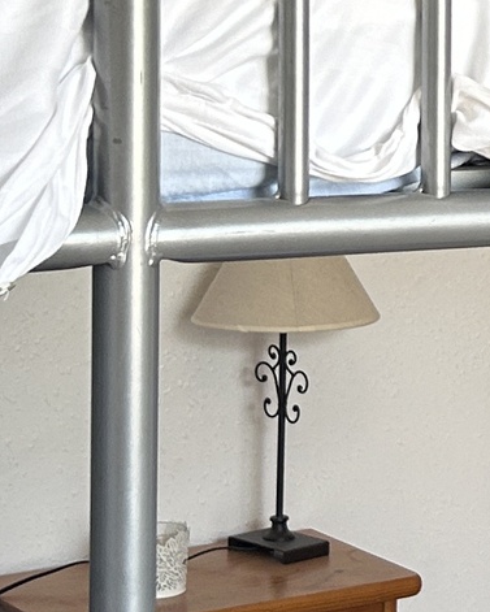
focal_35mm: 140
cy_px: 123
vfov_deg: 13.7
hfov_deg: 10.5
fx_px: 2537
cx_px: 806
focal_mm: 5.7
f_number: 1.5
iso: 64
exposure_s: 1/100
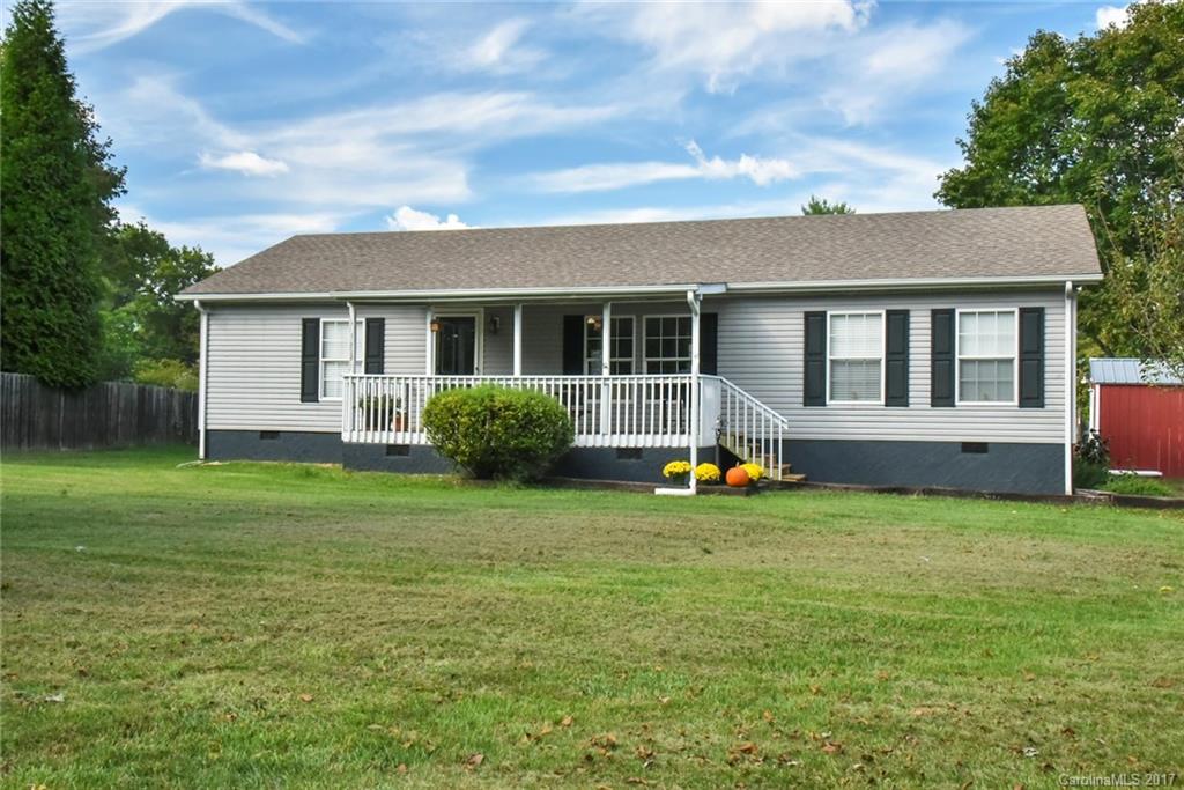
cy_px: 395
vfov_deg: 35.1
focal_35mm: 38
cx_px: 592
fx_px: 1250
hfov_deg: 50.7
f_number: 18
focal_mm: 38
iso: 4000
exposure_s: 1/320
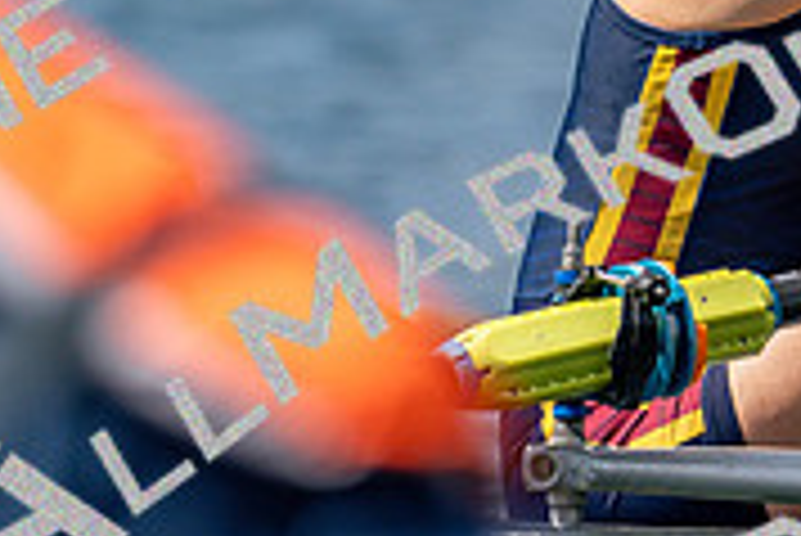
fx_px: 29081
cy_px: -65
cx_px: 860
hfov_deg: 1.6
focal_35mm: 1306
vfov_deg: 1.1
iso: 250
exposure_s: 1/2000
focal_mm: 400
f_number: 6.3
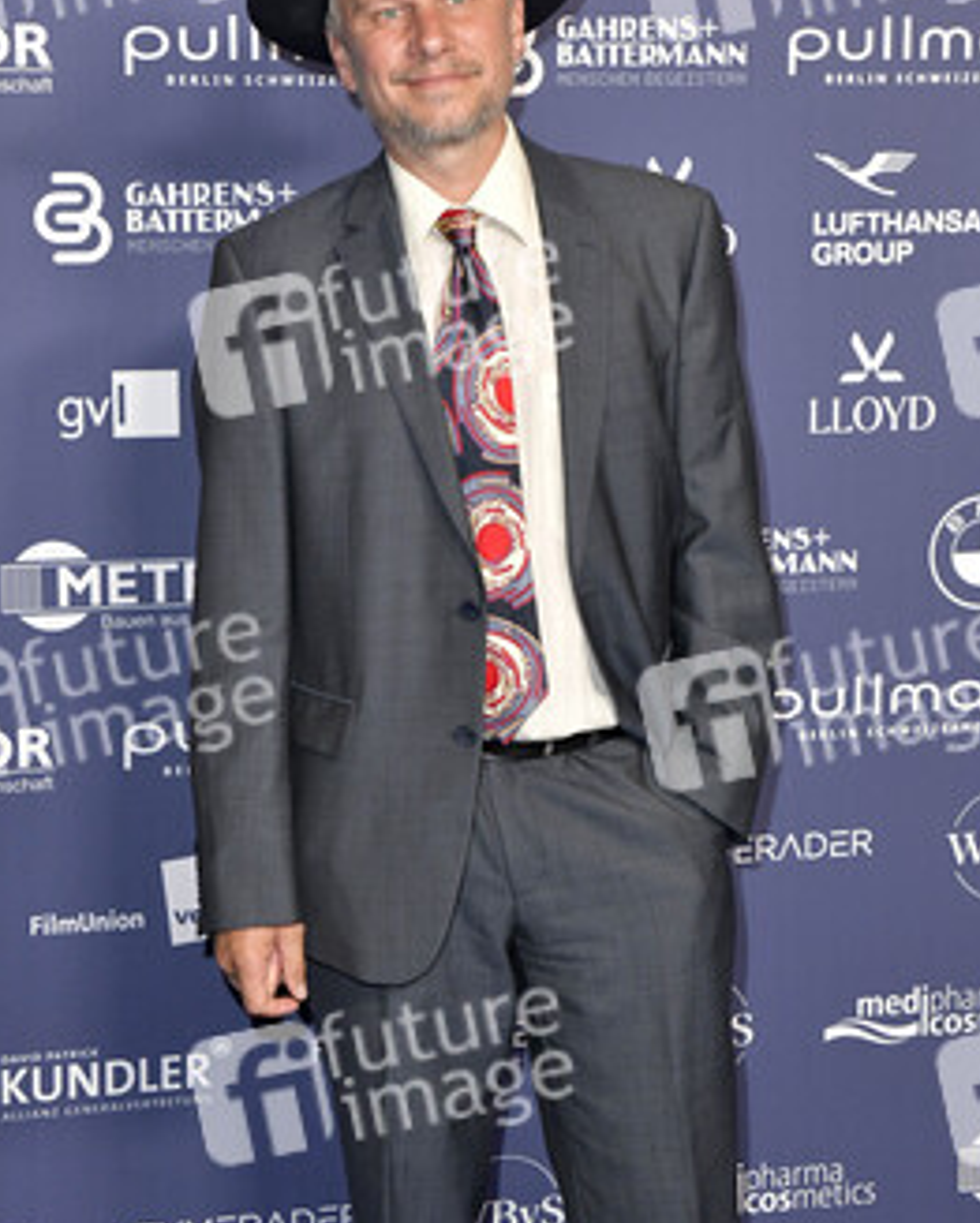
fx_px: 2282
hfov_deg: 24.2
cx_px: 490
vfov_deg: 30.0
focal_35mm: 63
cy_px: 516
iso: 2000
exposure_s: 1/250
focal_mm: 55
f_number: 6.3
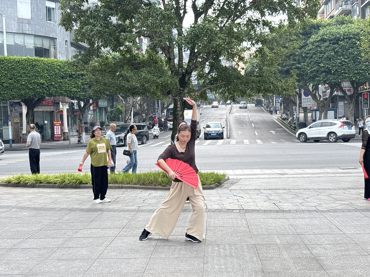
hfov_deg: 36.8
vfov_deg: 28.0
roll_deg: +1.2
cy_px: 138
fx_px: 556
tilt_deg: -1.2
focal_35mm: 52
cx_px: 185
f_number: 1.6
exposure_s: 1/637
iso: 32
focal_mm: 5.96
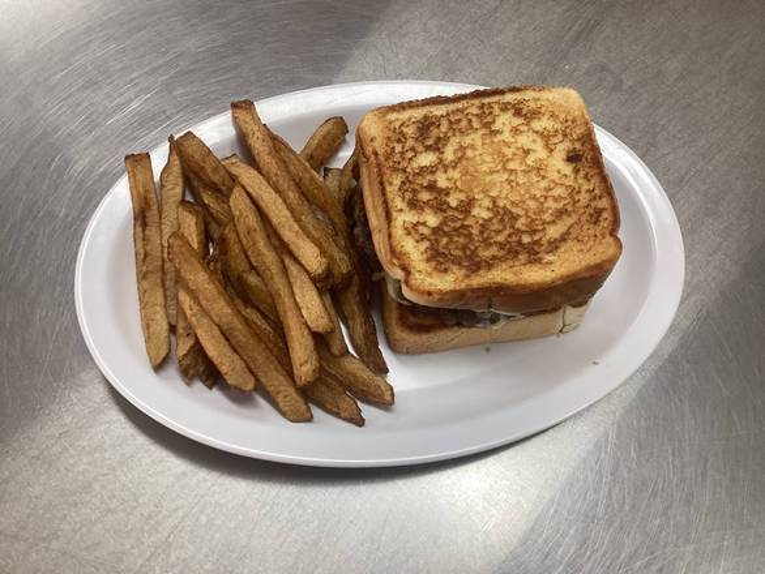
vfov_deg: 45.5
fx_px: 685
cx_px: 382
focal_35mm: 31
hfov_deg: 58.3
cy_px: 287
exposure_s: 1/60
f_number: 2.4
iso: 50
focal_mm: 3.3
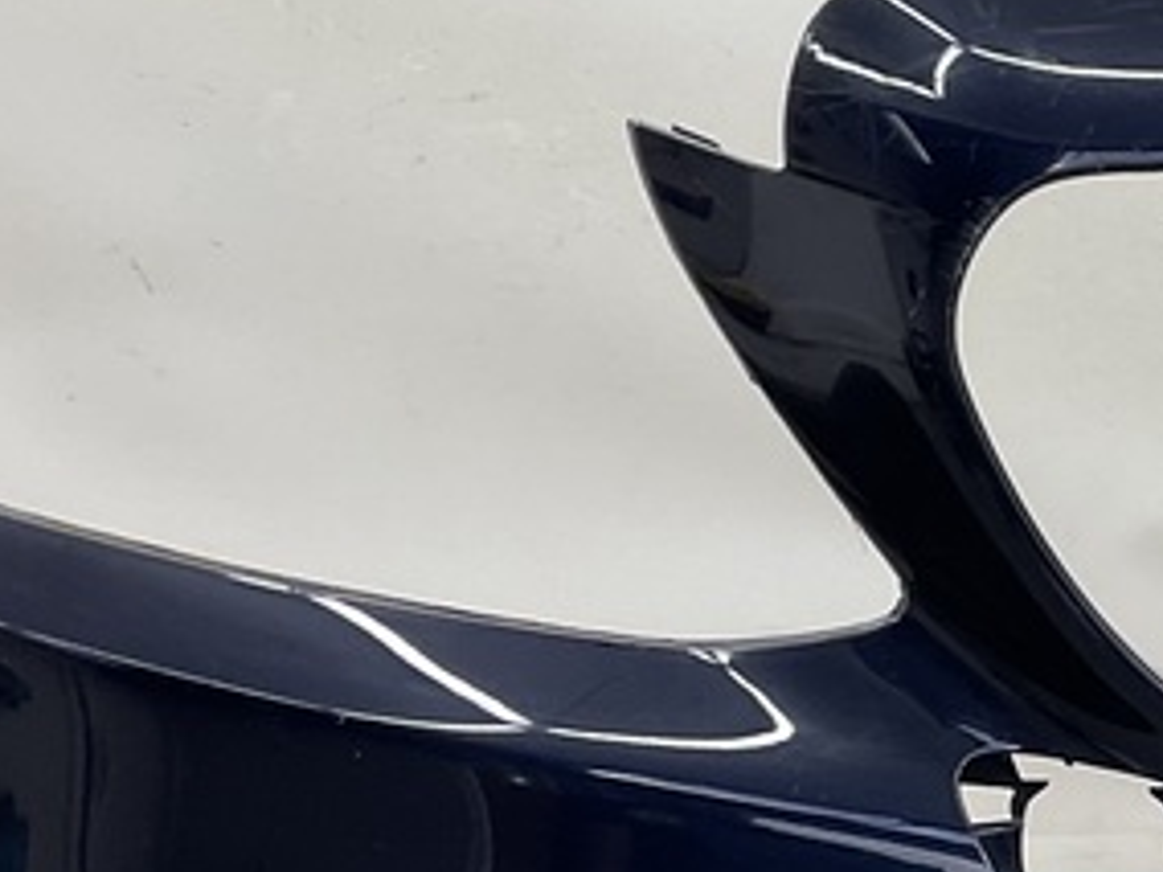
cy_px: 573
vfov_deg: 14.3
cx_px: 1355
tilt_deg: -9.6
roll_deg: +1.0
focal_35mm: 103
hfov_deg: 18.2
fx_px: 3461
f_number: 1.8
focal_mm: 3
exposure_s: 1/120
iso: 25
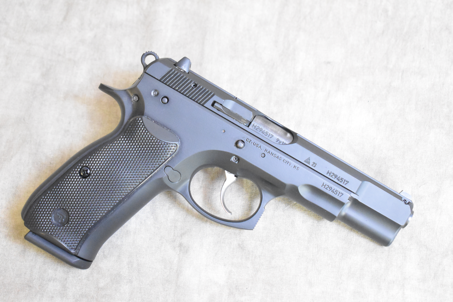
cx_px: 226
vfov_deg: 22.6
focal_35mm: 60
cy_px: 151
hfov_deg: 33.4
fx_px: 755
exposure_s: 1/50
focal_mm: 40
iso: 12800
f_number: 4.8
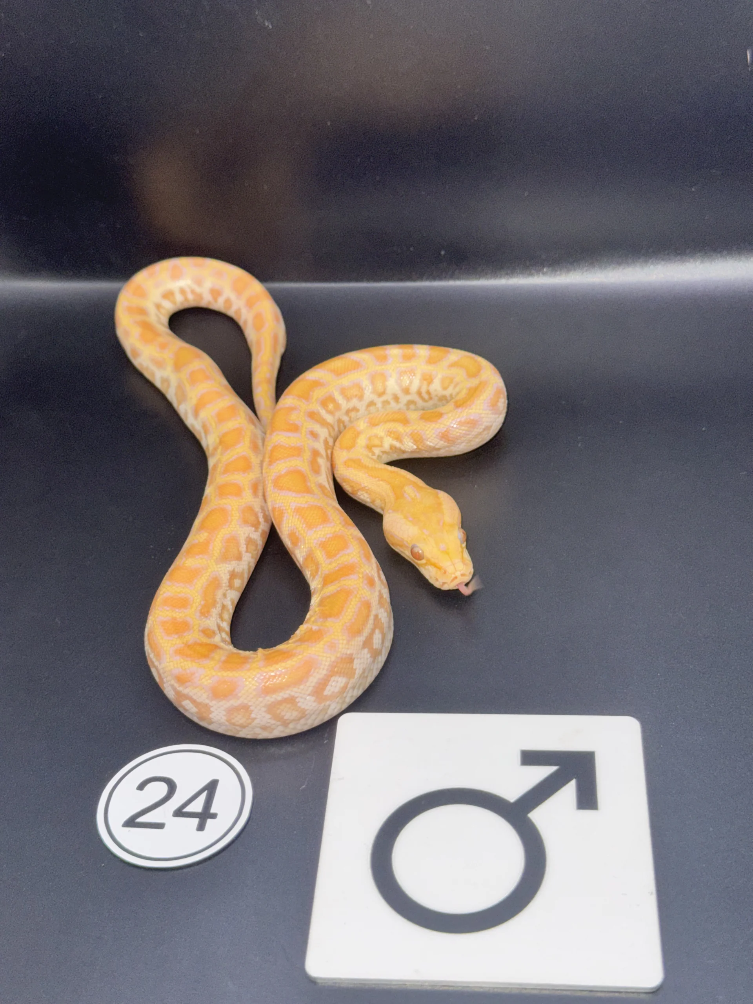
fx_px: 1392
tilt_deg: -41.2
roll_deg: +3.6
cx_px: 376
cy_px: 502
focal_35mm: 48
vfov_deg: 39.7
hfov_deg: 30.3
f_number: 1.78
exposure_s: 1/146
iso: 50
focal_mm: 6.76
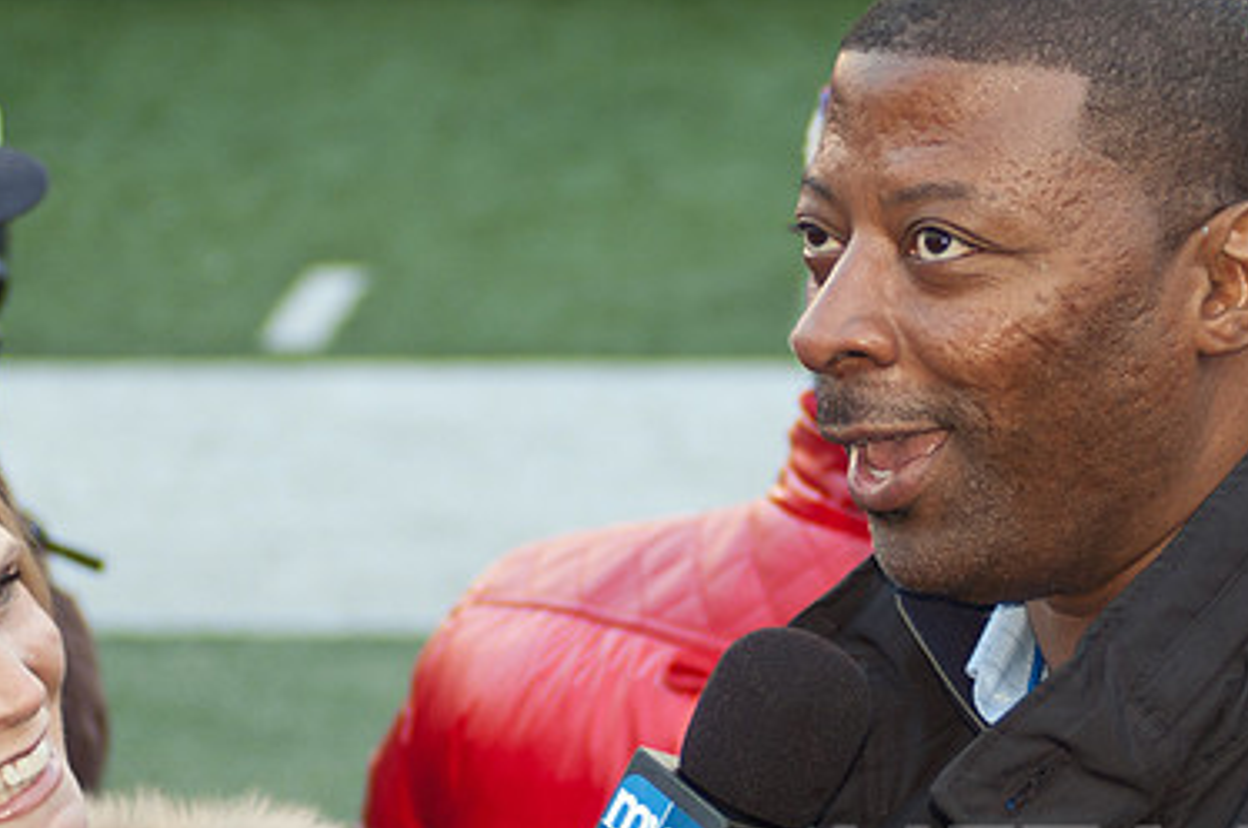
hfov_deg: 11.6
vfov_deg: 7.7
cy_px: 462
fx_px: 6160
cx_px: 591
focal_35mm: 178
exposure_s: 1/200
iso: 320
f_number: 4
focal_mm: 70
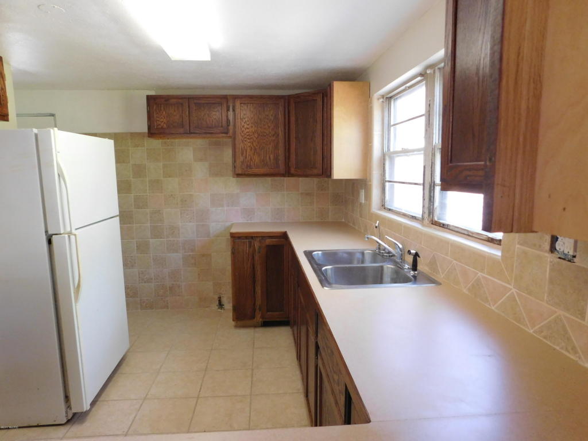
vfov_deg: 58.9
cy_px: 220
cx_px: 294
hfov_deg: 73.9
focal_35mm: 23
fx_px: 391
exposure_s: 1/30
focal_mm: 4
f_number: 3
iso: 320
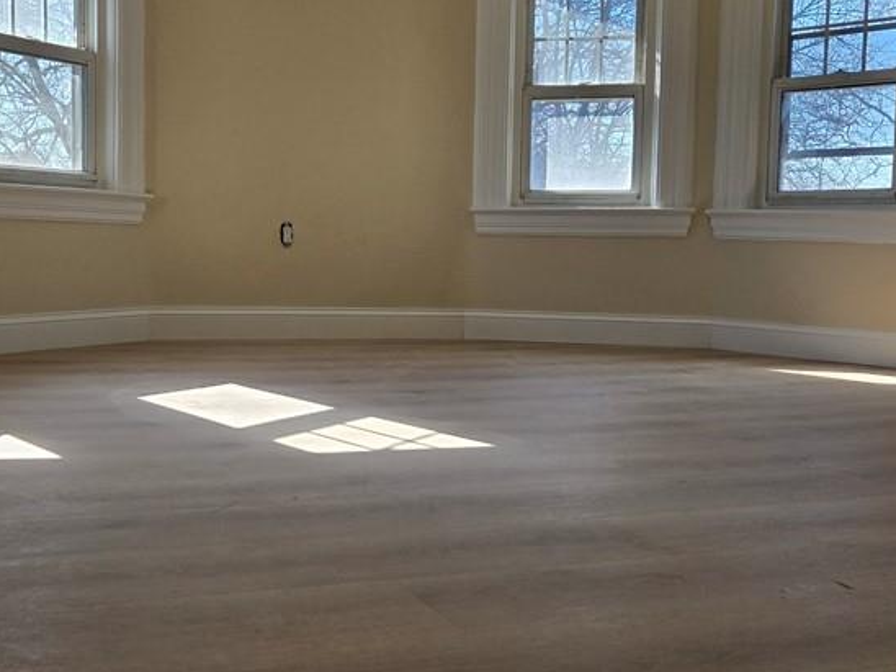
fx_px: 1113
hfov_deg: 43.3
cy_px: 311
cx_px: 307
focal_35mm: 43
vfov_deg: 33.6
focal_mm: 5.4
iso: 80
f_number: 1.8
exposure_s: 1/794
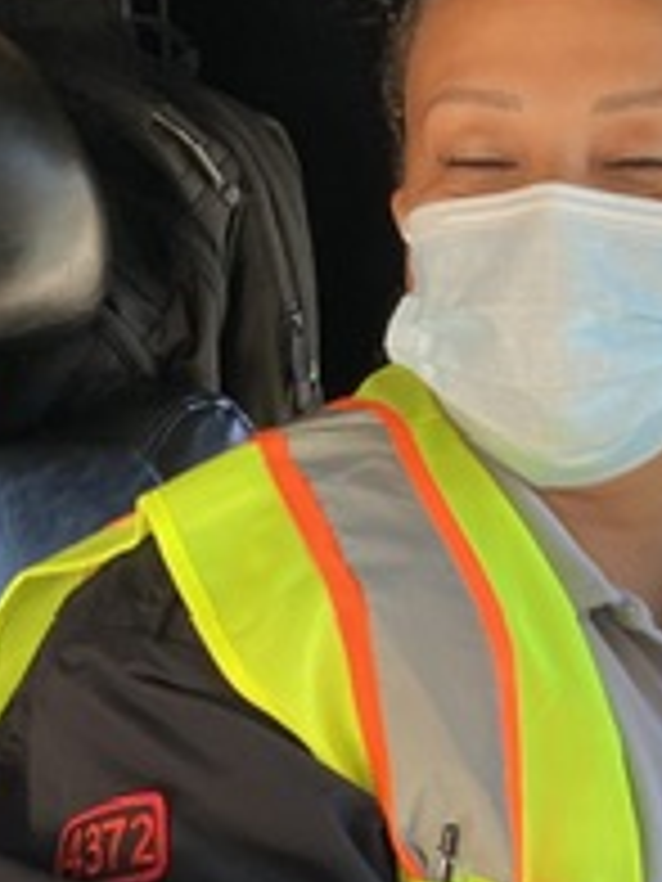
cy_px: 796
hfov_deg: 16.6
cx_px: 820
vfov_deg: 22.5
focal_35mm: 85
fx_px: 2167
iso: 40
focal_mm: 4.25
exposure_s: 1/122
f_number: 1.8
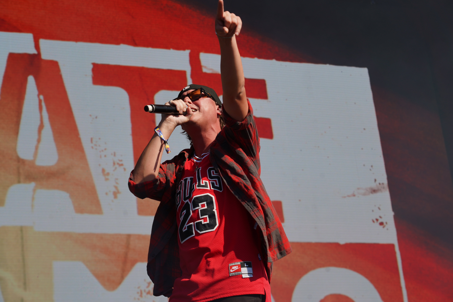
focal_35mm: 94
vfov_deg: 14.6
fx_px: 1183
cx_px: 226
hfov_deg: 21.7
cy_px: 151
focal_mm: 94
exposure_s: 1/400
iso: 100
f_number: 8
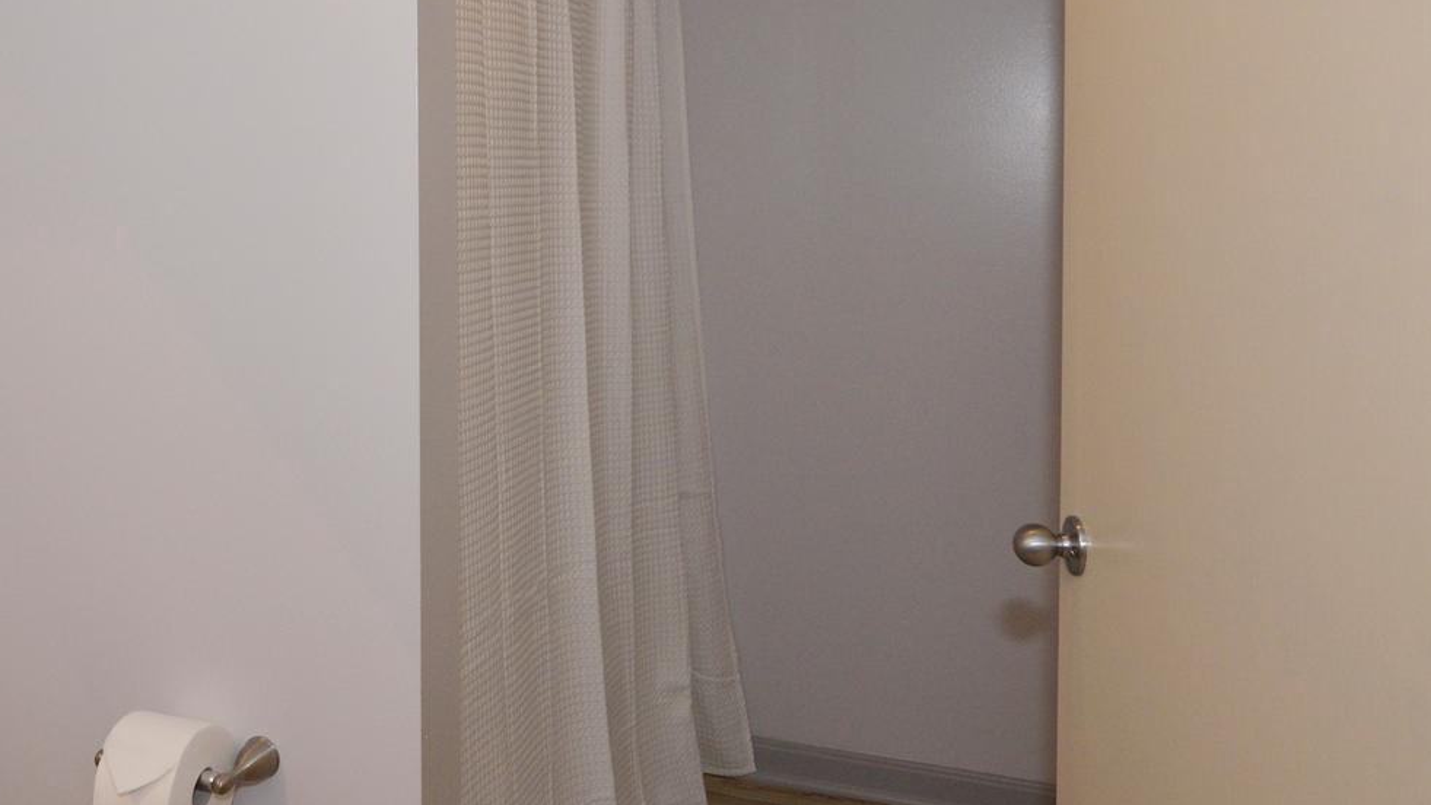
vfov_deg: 33.2
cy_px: 219
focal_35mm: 35
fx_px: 1328
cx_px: 420
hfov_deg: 54.8
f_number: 5.6
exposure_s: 1/100
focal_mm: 16
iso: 1250
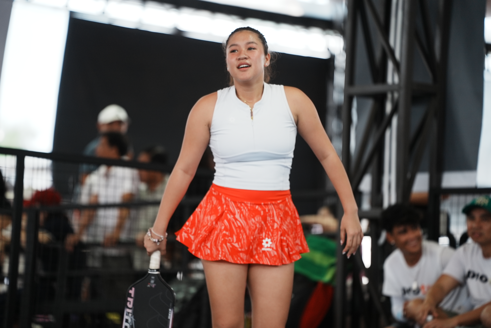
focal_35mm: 176
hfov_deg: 11.7
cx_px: 246
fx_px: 2402
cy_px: 164
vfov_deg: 7.8
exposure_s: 1/640
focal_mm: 176
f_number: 2.8
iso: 640
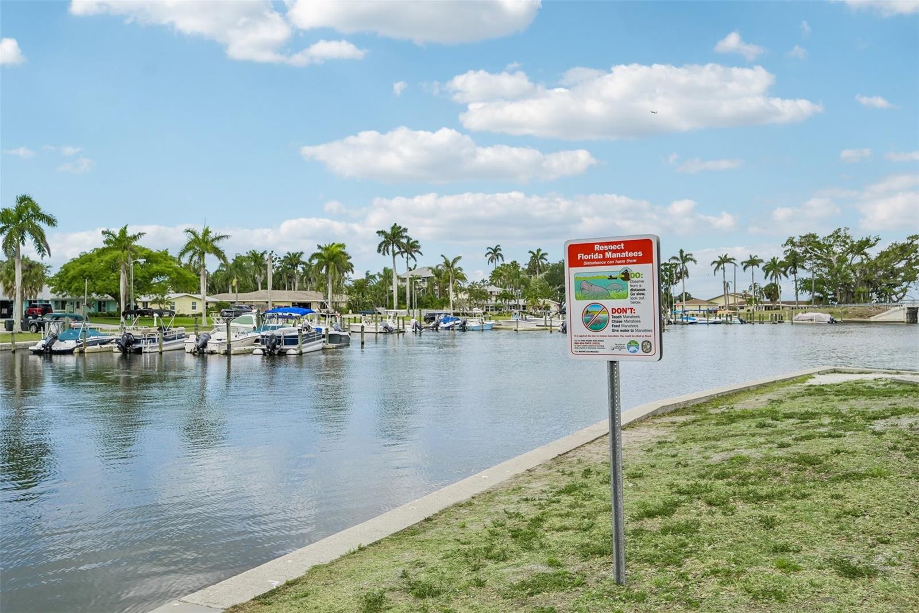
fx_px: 766
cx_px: 460
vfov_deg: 43.6
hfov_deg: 61.9
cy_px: 306
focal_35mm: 30
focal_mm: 30
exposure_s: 1/1600
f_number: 8
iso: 400
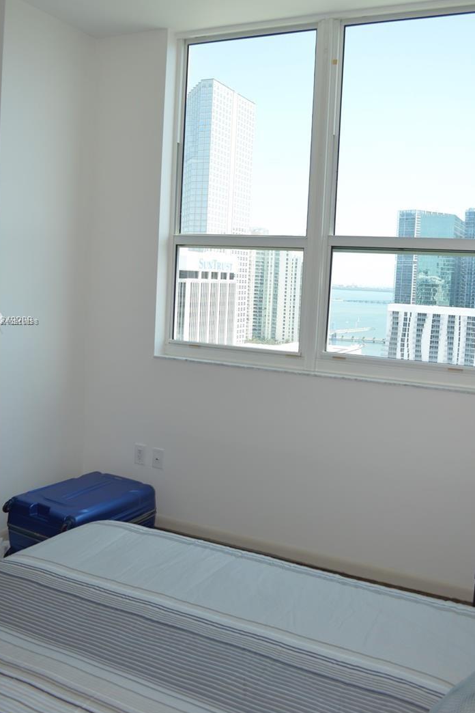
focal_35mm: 31
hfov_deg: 42.3
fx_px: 613
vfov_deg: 60.2
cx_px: 251
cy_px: 322
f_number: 4
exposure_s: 1/200
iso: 100
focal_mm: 18
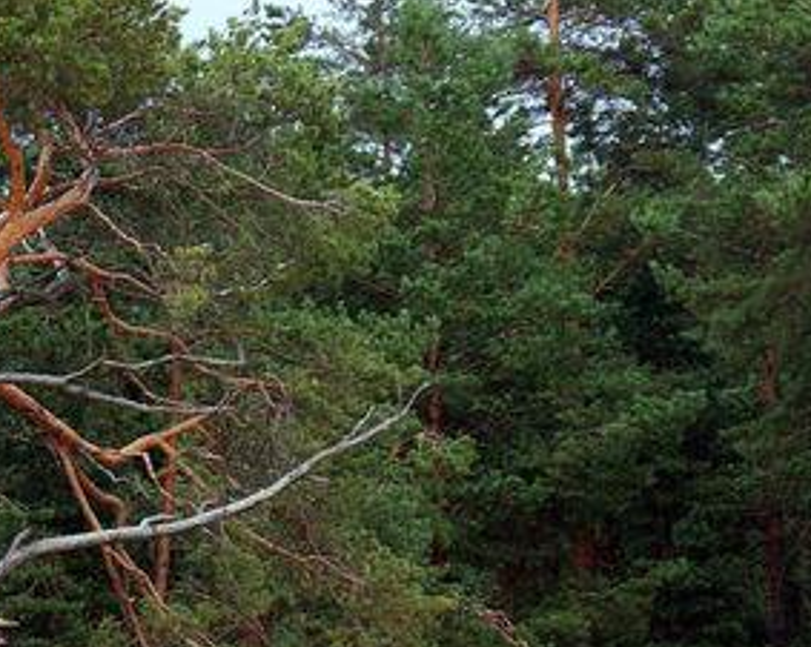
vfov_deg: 4.9
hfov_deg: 6.2
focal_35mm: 314
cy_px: 741
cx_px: 427
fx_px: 7532
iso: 100
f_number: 5.6
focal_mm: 70
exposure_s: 1/125
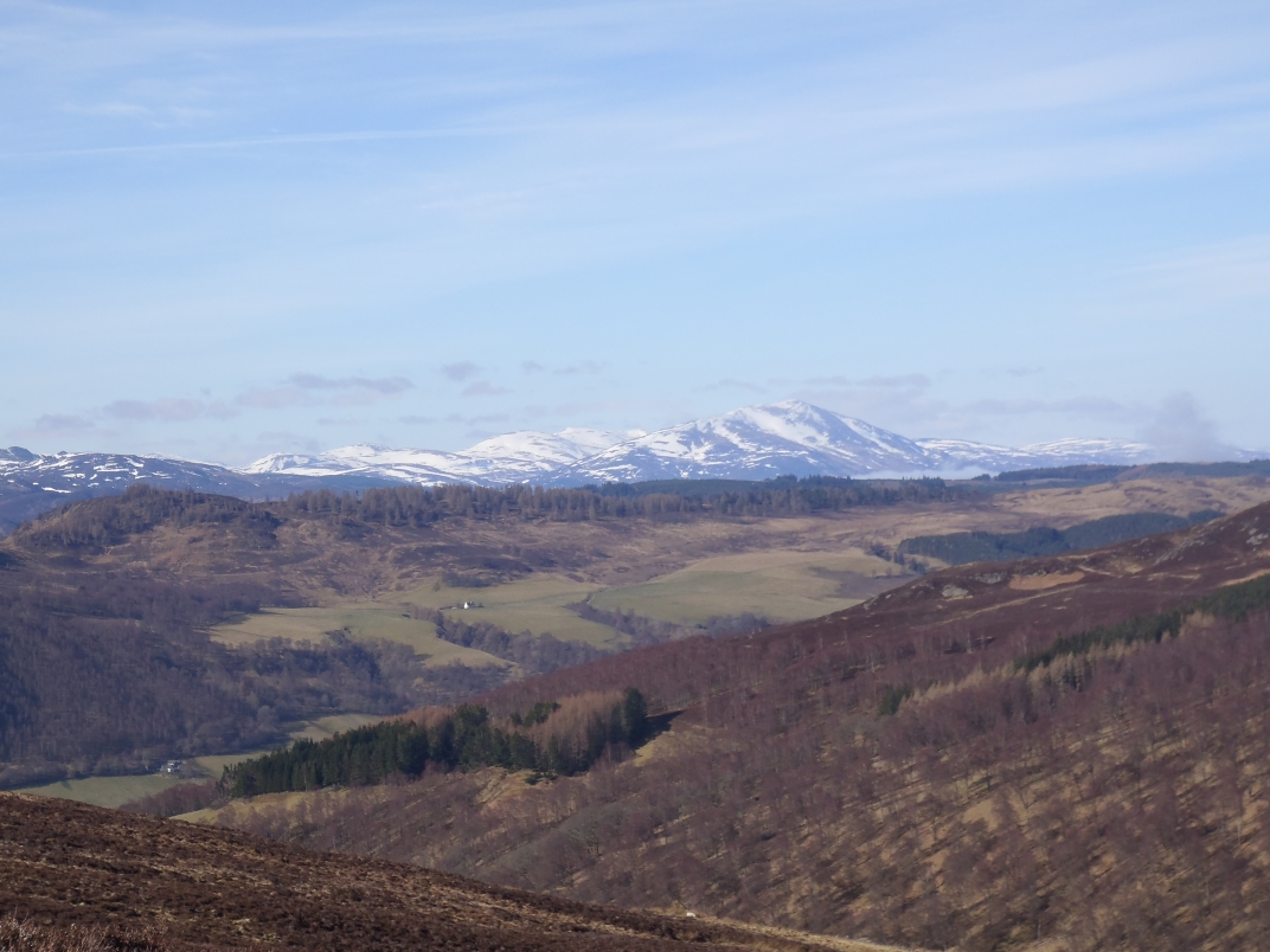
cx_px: 635
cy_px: 476
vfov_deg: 18.0
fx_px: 3008
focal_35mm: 82
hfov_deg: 23.8
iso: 80
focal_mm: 14.67
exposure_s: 1/400
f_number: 5.6
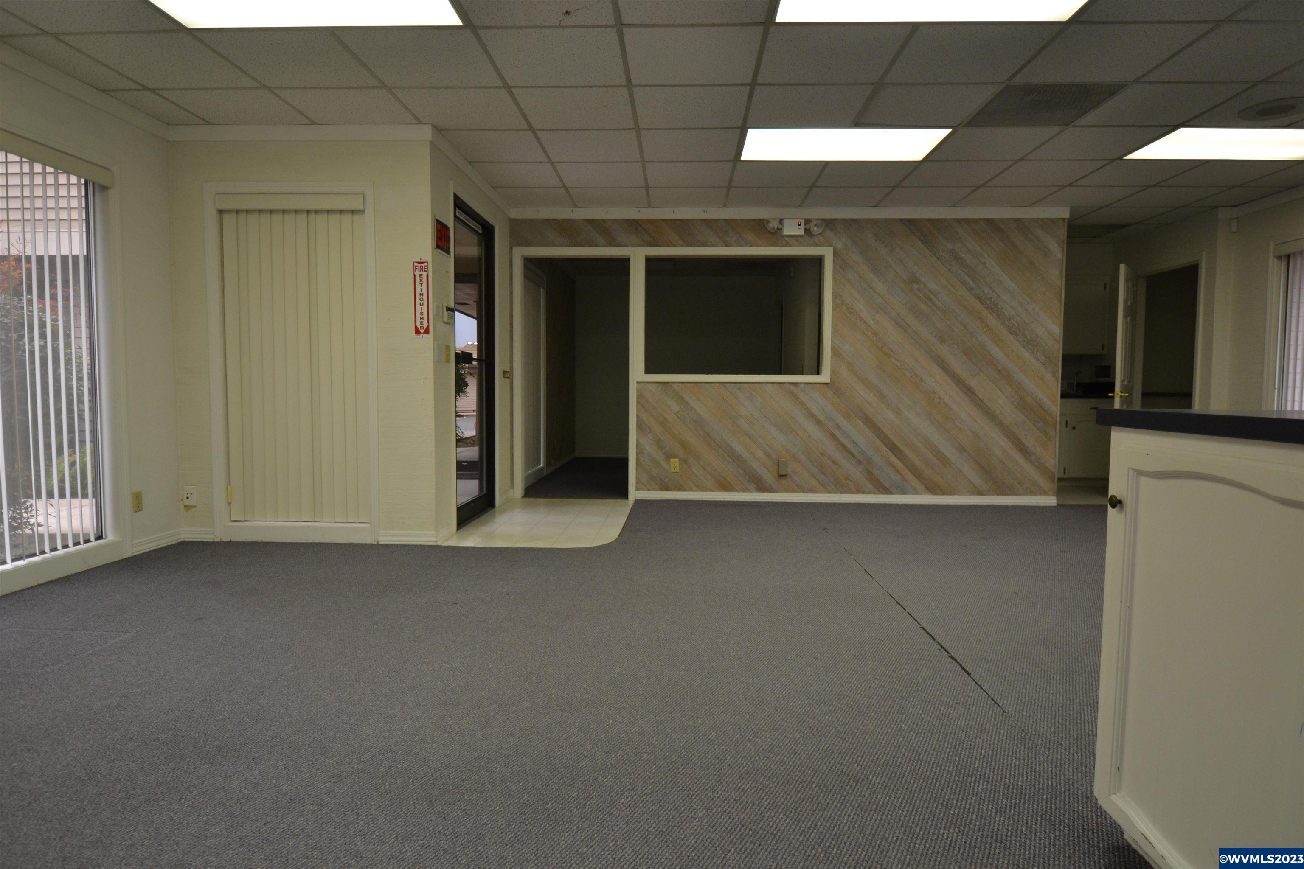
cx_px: 652
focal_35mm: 20
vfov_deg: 63.2
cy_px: 434
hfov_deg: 85.4
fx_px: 706
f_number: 3.8
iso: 500
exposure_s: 1/60
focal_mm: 13
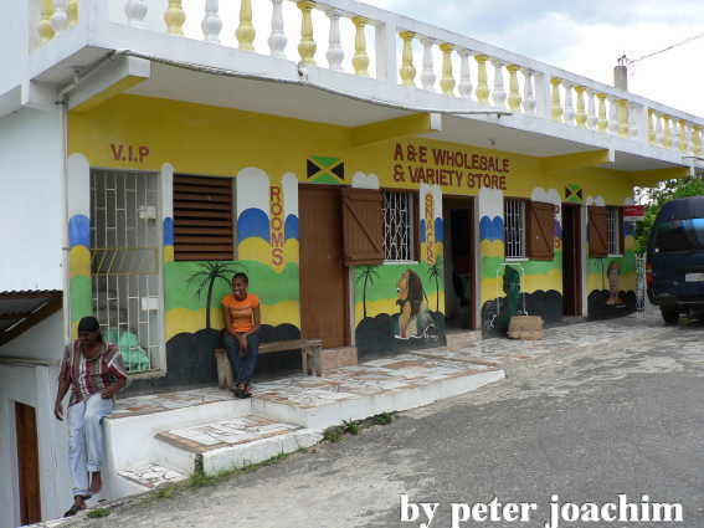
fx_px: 712
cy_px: 264
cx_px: 352
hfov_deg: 52.6
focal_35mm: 35
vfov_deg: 40.7
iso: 64
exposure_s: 1/320
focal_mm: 6
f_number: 4
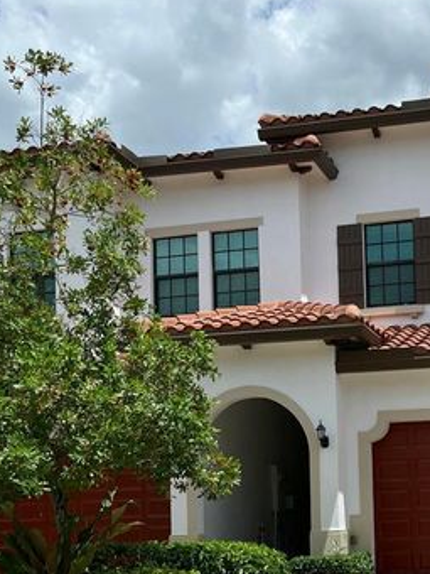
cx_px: 410
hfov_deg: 27.3
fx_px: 845
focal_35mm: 51
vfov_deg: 36.2
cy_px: 463
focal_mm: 5.1
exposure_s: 1/5848
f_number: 1.6
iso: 50
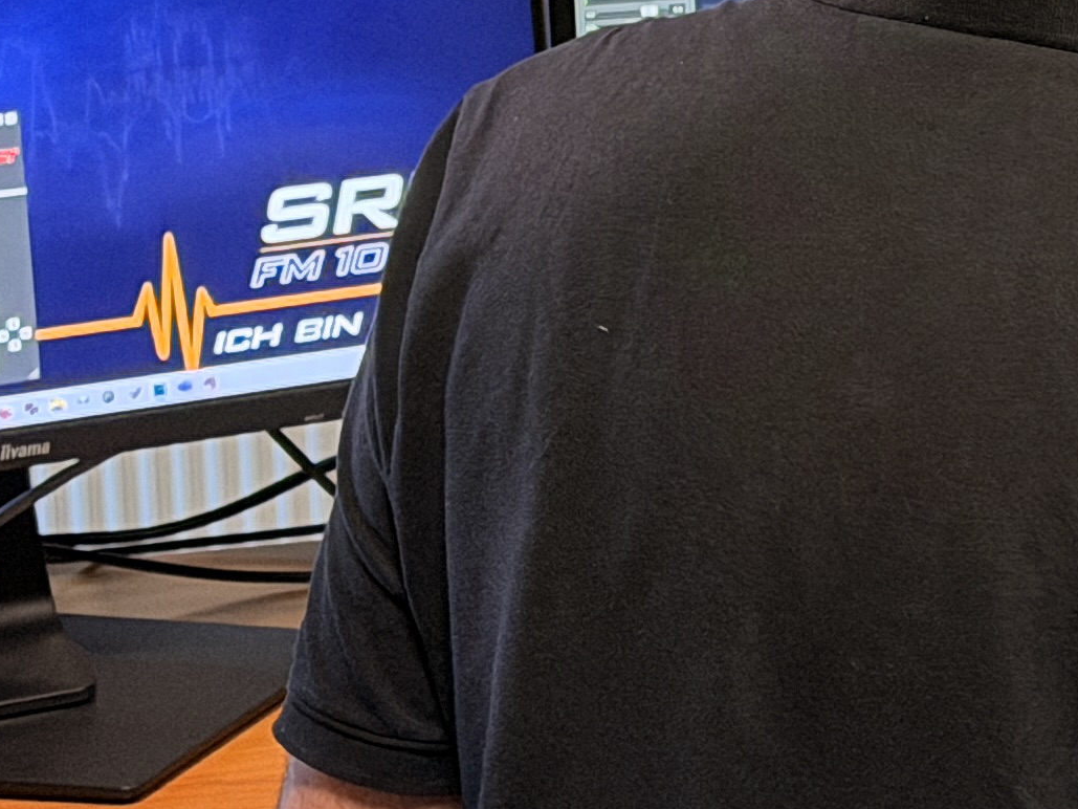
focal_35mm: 188
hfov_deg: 9.9
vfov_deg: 7.9
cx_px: 1949
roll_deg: +0.7
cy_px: -19
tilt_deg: -10.9
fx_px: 5855
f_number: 1.78
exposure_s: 1/40
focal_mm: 6.76
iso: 320
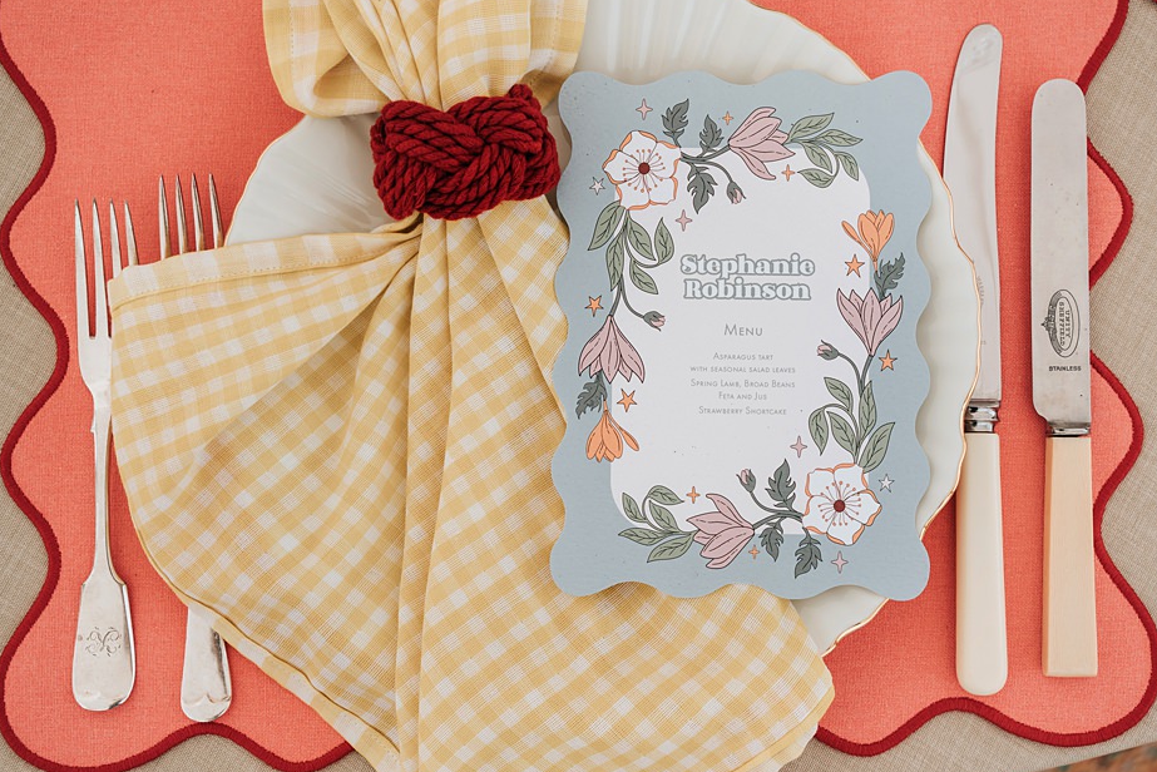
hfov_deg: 37.9
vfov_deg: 25.8
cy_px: 383
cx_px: 619
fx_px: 1686
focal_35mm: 52
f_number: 6.3
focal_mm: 48.4
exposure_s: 1/250
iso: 250
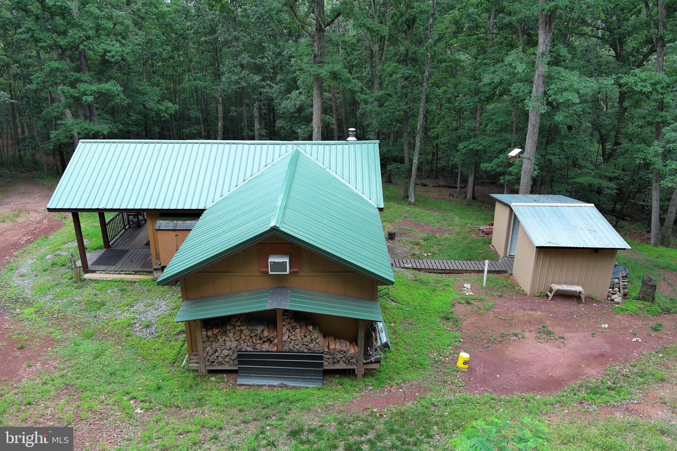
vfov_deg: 45.0
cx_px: 338
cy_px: 226
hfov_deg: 63.7
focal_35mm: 29
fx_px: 545
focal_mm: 10.57
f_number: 2.8
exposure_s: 1/127
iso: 100
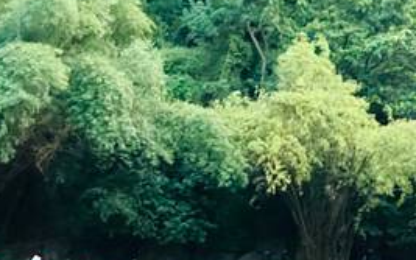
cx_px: 329
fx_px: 2223
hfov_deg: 10.7
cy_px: 423
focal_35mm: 196
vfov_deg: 6.6
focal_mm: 9
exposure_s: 1/58
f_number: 2.8
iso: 800
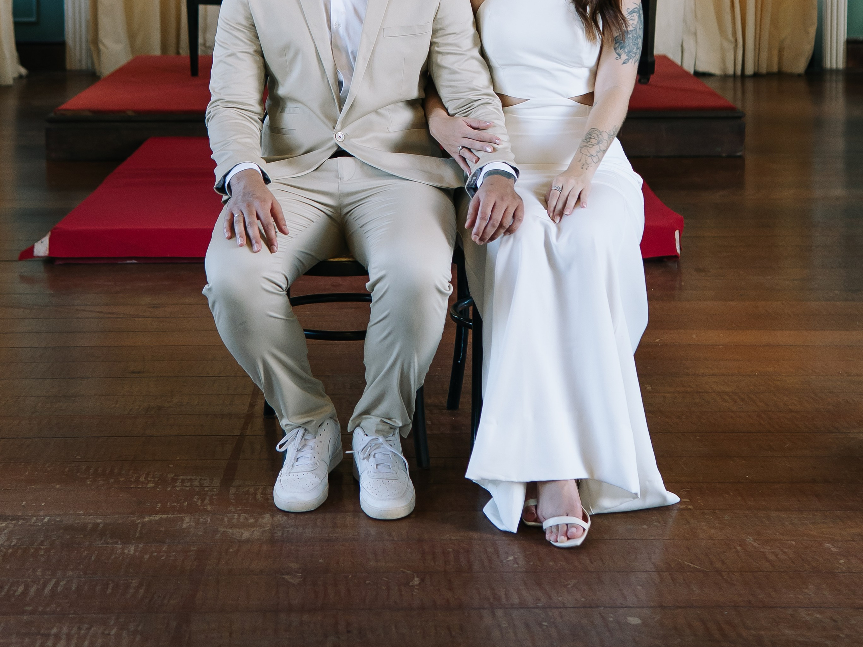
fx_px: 1620
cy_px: 32
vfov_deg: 21.9
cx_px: 432
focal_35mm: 65
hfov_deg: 29.8
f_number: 2.5
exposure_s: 1/125
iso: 320
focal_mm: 30
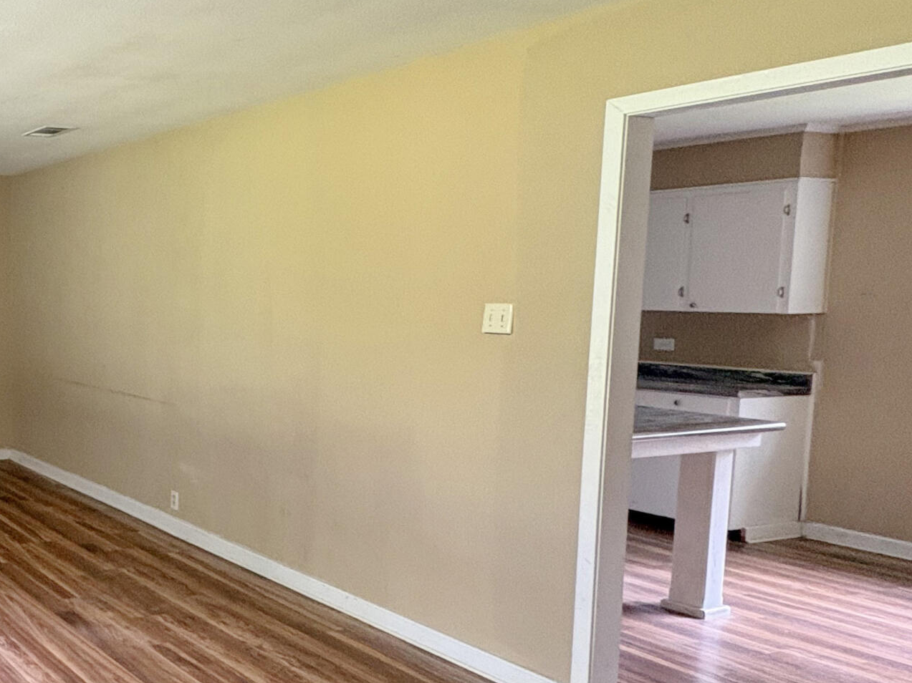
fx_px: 869
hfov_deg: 43.5
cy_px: 367
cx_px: -82
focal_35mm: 33
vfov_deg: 42.9
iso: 400
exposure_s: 1/60
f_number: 2.2
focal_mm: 2.22
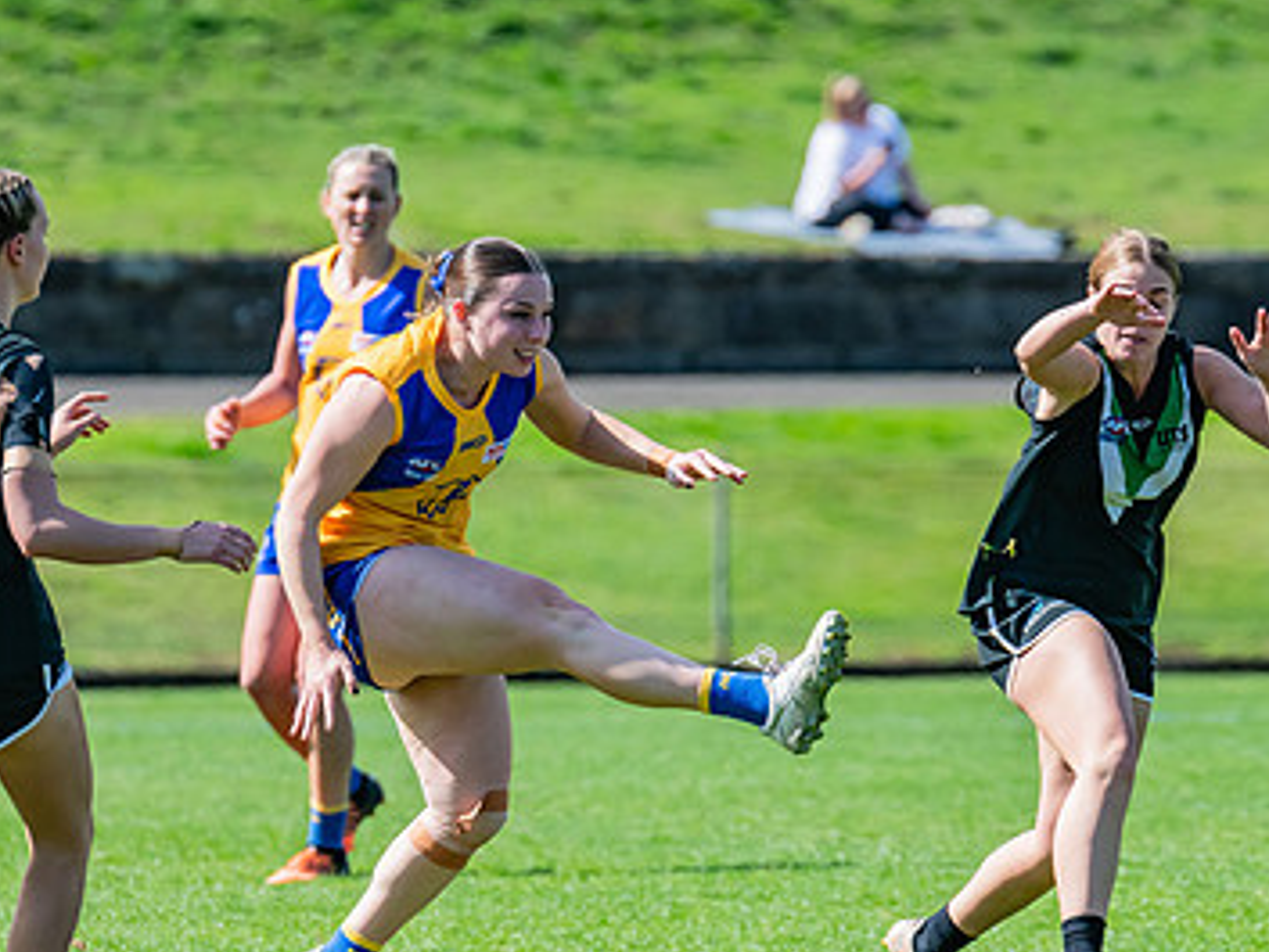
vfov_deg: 2.0
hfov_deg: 2.6
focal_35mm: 763
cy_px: 638
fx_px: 27981
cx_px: 545
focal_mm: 420
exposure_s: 1/1600
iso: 800
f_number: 8
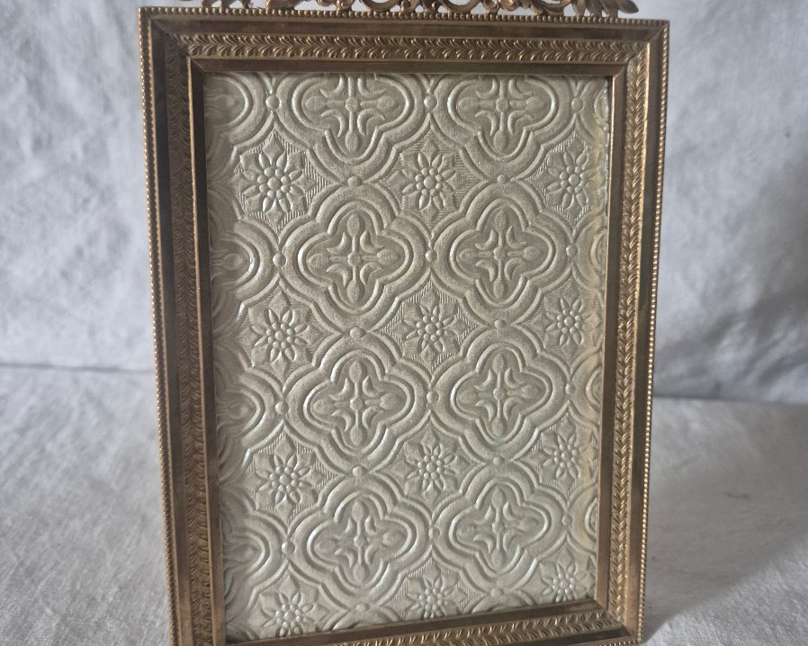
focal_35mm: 30
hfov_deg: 58.8
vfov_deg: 48.4
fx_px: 717
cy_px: 290
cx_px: 404
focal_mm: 5.4
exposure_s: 1/100
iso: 800
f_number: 1.8
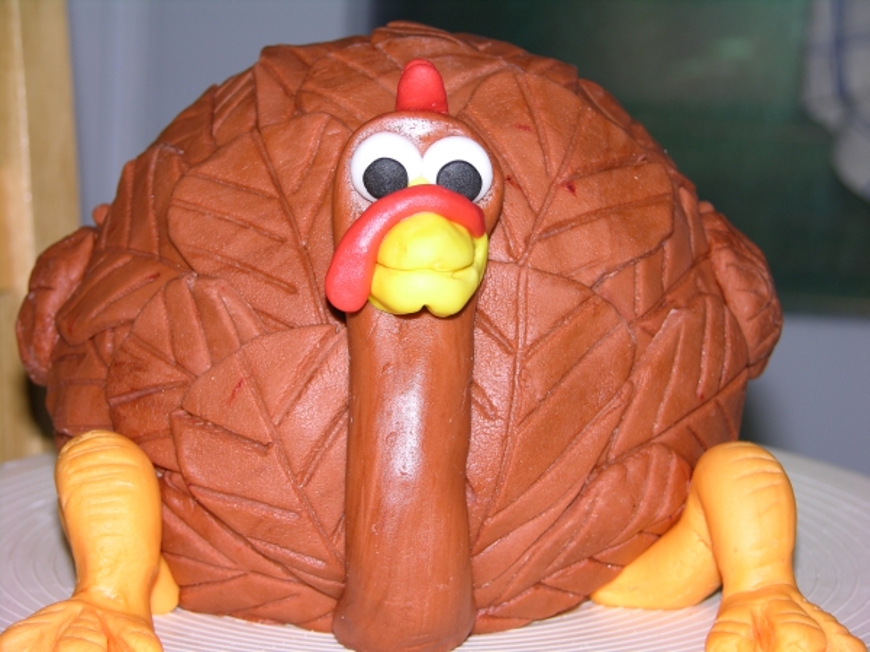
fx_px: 2765
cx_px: 435
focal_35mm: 110
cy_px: 326
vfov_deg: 13.5
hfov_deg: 17.9
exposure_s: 1/120
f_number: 3.7
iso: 50
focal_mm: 27.3
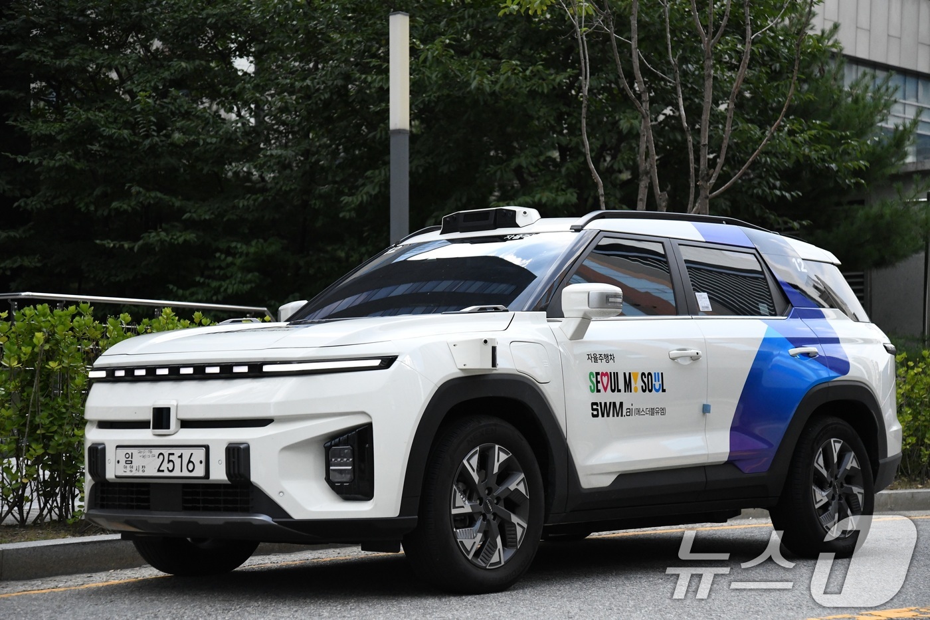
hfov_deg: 28.1
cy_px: 310
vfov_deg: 18.9
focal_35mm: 72
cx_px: 465
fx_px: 1860
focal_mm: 72
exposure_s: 1/8000
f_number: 4.5
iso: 5000
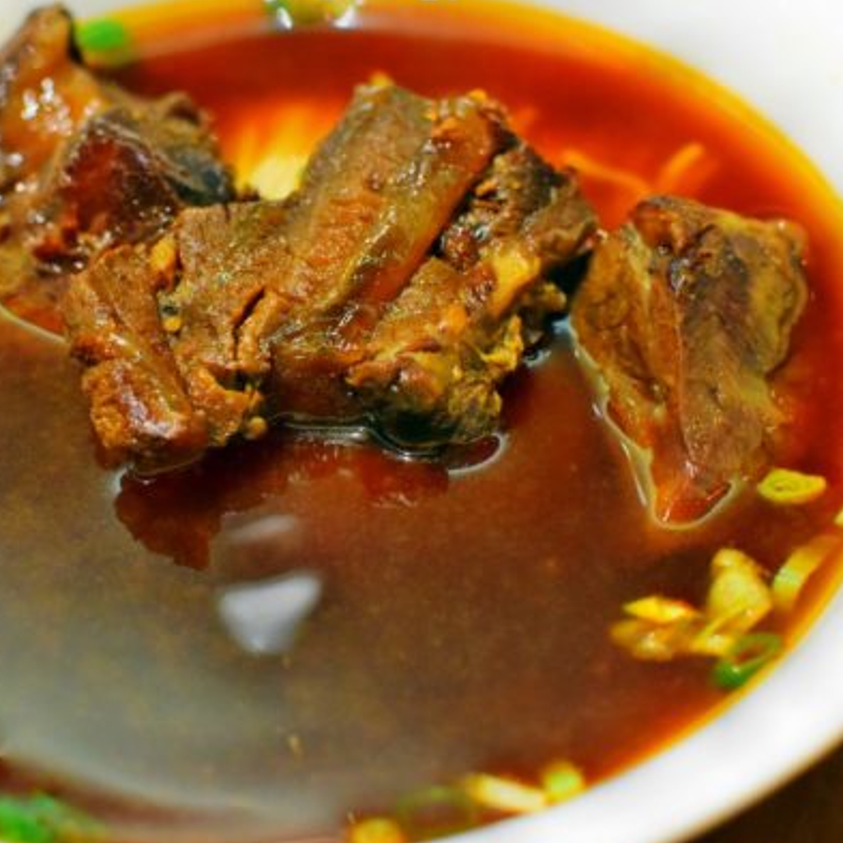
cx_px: 328
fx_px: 2003
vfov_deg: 23.8
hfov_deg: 23.7
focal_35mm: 73
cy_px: 441
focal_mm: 35
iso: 5000
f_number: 4
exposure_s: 1/125
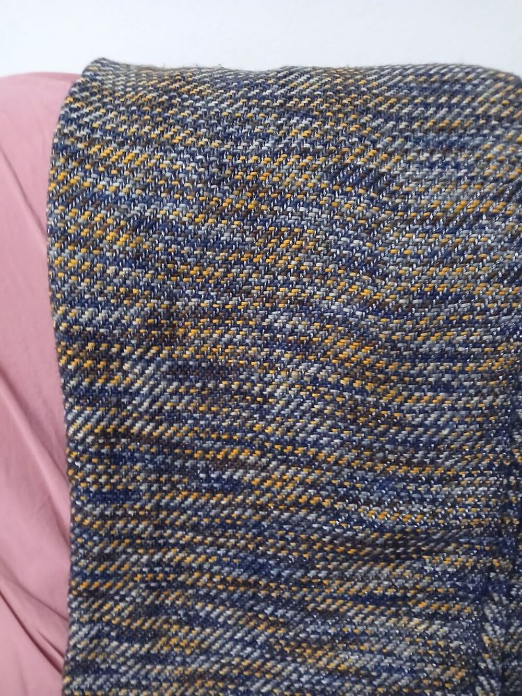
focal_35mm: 26
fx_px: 523
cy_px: 348
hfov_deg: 53.1
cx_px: 261
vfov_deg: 67.3
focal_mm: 3.98
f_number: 1.8
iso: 500
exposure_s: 1/25
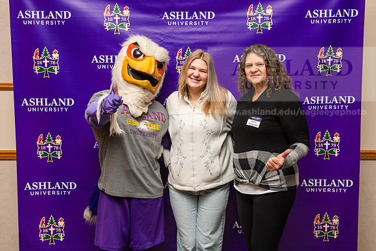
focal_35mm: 56
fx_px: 585
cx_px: 188
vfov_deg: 24.2
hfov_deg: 35.6
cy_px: 126
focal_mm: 56
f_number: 5.6
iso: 1000
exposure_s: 1/200
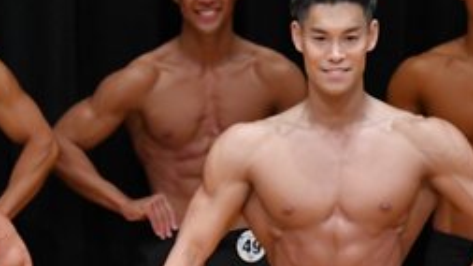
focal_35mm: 865
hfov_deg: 2.5
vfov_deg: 1.4
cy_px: 393
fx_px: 10843
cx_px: -199
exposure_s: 1/400
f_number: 5.6
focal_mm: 180
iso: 4000
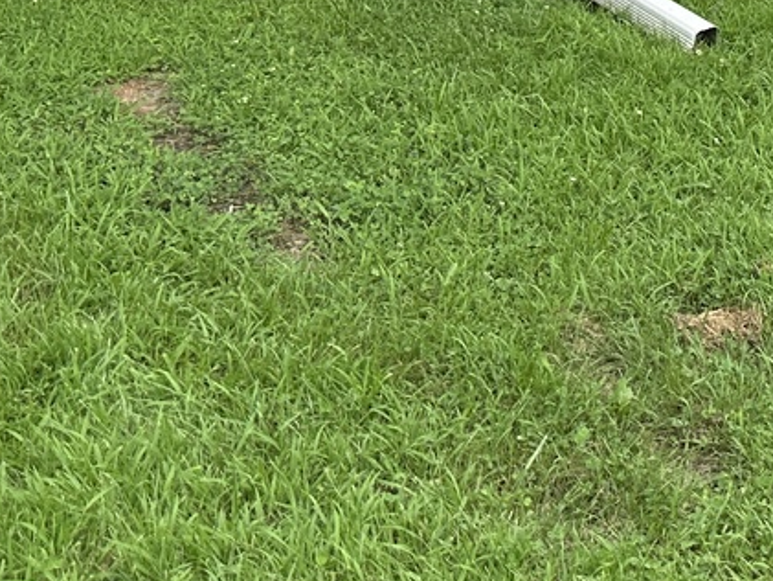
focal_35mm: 82
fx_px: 1832
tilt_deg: -7.2
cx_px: 766
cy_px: -318
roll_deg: +0.7
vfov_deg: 16.3
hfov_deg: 22.9
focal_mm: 6.86
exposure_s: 1/1988
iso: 80
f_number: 1.78
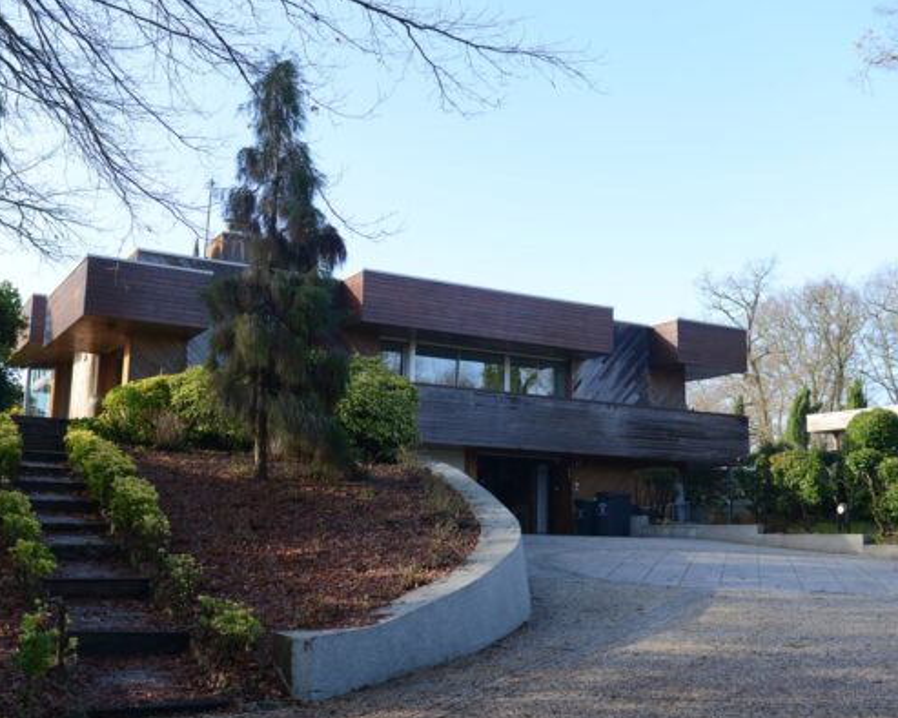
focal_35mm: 40
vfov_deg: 37.3
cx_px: 426
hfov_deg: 45.8
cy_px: 359
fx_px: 1063
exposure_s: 1/200
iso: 100
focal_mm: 35
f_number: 3.2
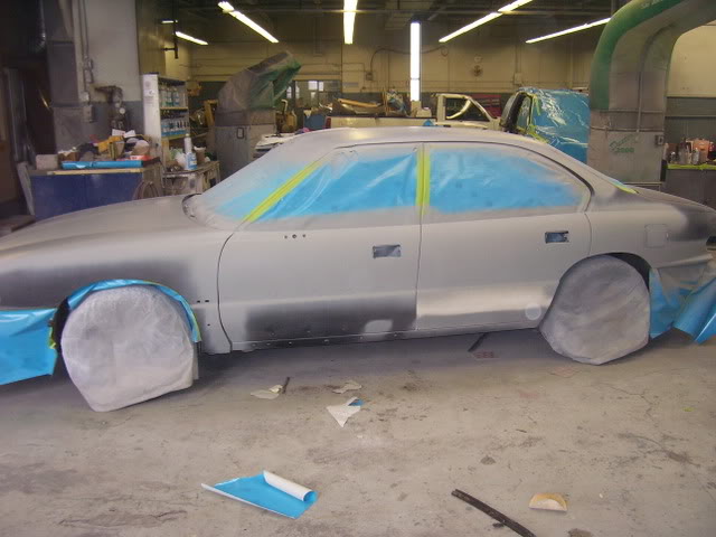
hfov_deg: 54.0
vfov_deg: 41.8
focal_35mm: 34
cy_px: 268
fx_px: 703
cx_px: 358
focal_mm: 5.6
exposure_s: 1/60
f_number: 2.7
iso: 125
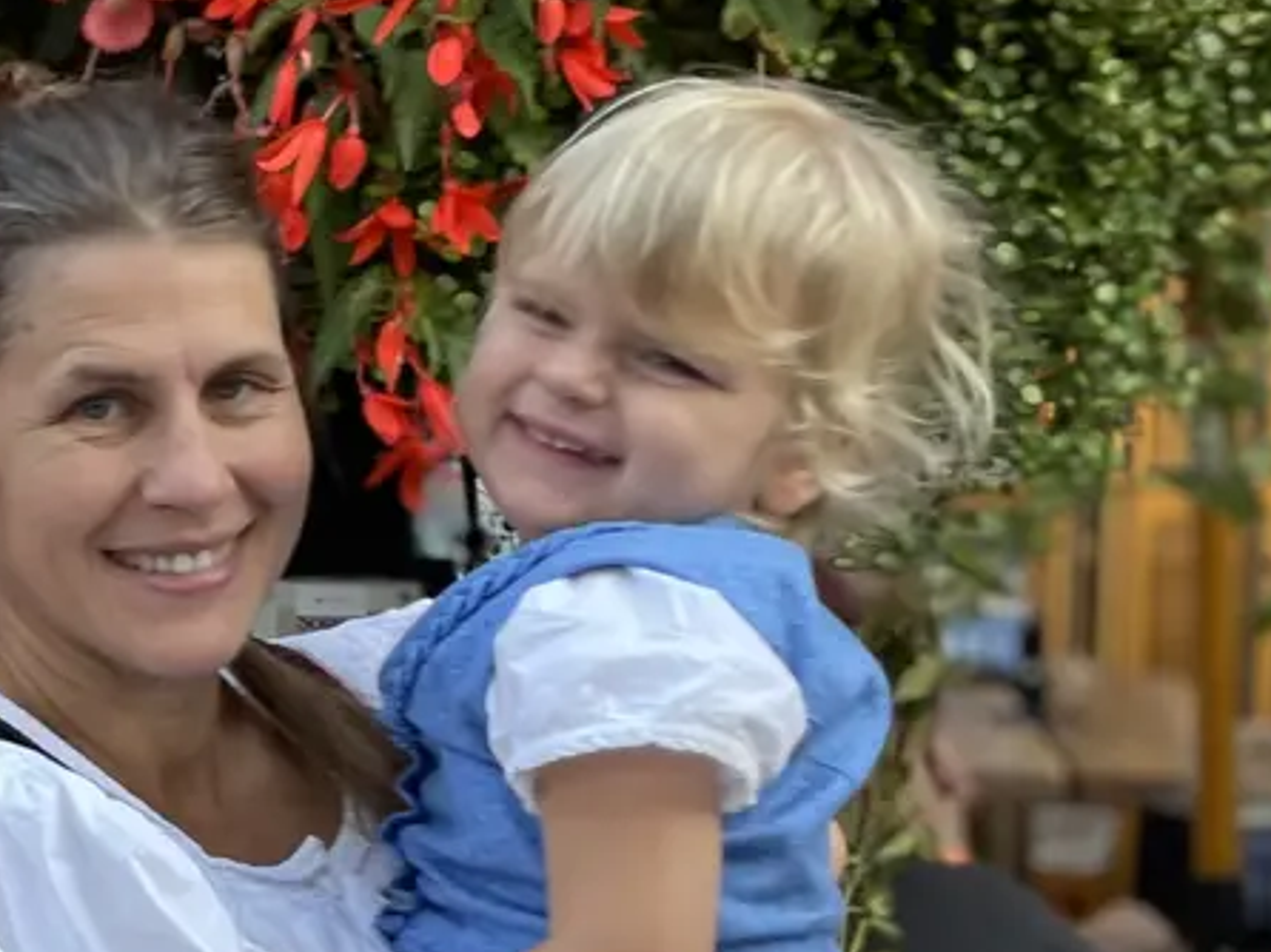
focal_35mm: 84
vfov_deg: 17.5
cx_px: -405
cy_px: 619
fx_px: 3083
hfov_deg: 21.0
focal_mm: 4.2
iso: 64
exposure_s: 1/120
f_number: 1.6
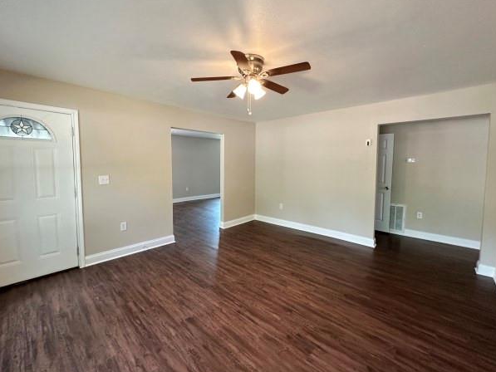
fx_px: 215
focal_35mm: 15
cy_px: 180
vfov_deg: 81.7
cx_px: 239
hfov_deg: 98.1
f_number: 2.2
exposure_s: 1/99
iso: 320
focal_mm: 2.22
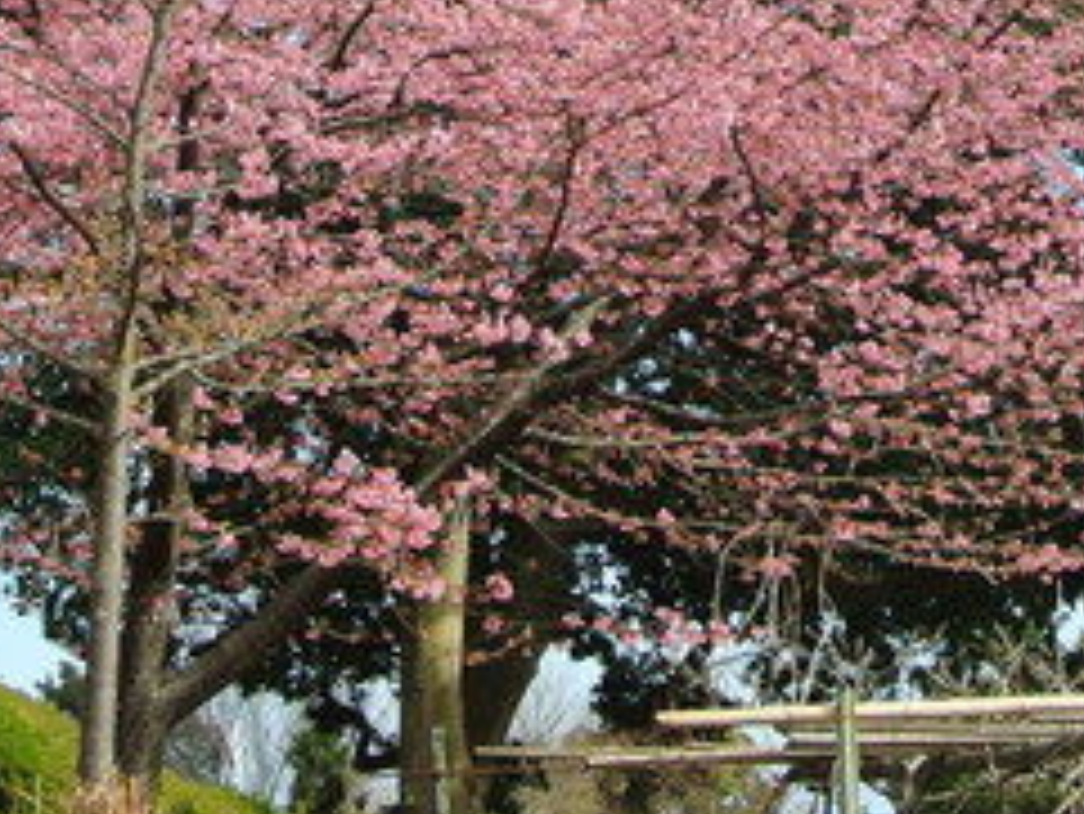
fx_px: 4073
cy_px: -189
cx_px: 645
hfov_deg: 15.2
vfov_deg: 11.2
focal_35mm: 130
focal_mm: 15.1
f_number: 4.5
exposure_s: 1/500
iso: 100
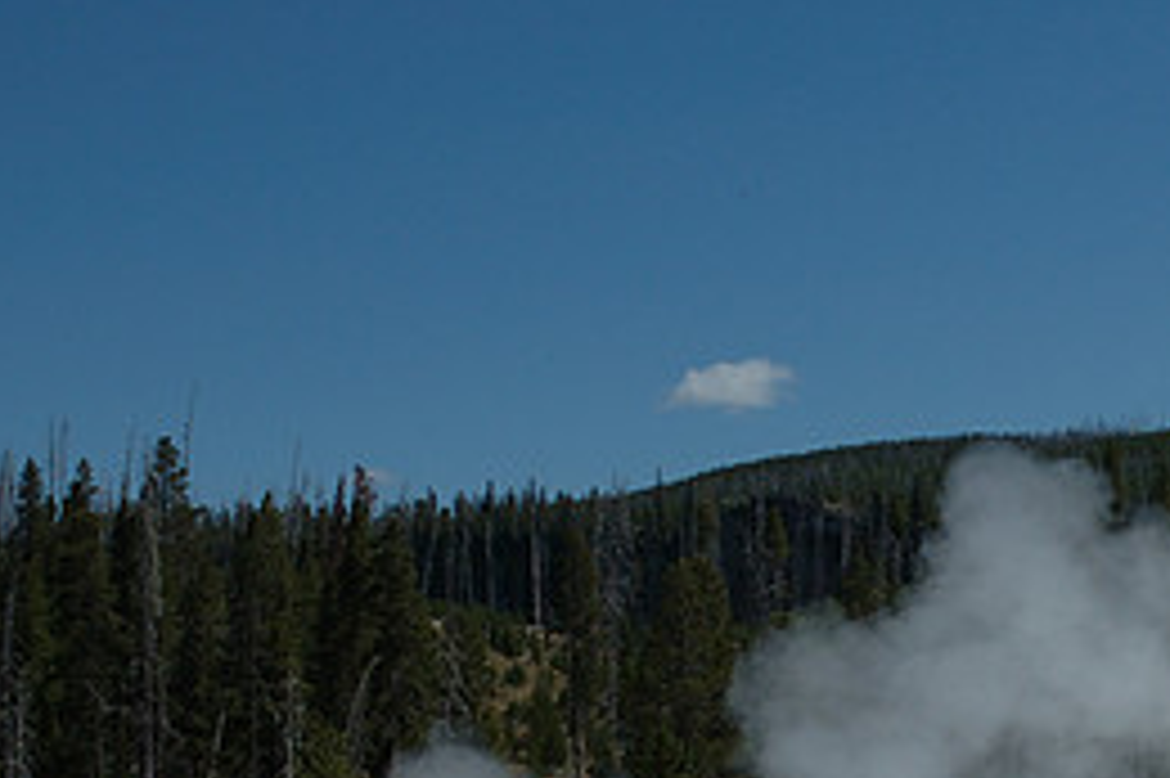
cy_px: 850
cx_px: 1102
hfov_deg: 20.5
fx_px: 3154
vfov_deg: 13.8
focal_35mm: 97
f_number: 11
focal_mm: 29
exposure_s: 1/500
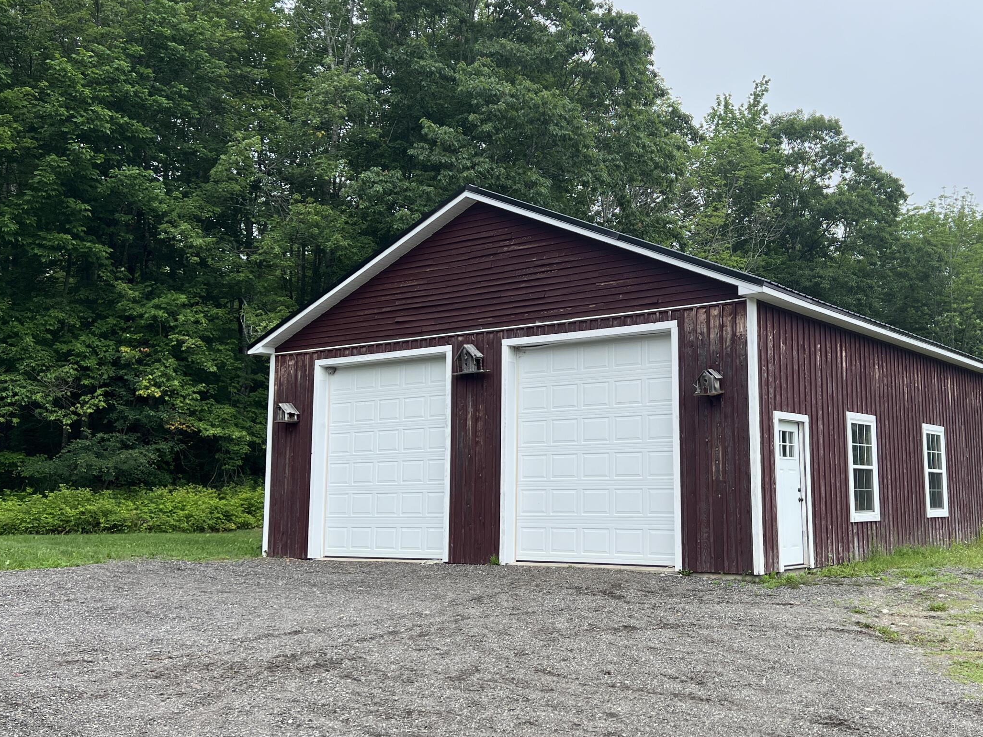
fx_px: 1079
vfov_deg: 37.7
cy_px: 353
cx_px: 627
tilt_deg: +7.7
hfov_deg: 48.4
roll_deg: +0.5
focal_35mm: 38
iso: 50
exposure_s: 1/1147
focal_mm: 5.7
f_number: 1.5
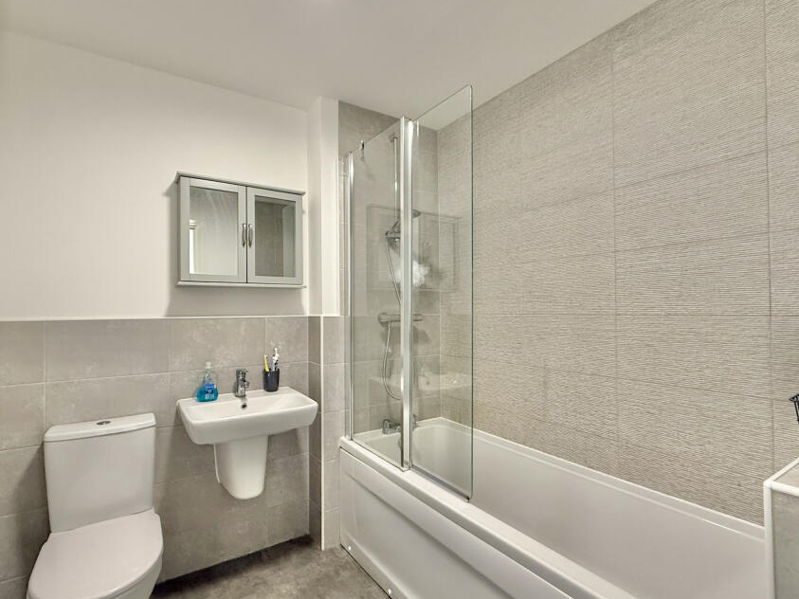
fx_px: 392
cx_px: 379
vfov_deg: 74.7
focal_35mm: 17
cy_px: 316
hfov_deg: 91.0
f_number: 2.2
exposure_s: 1/50
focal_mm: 2.22
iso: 320
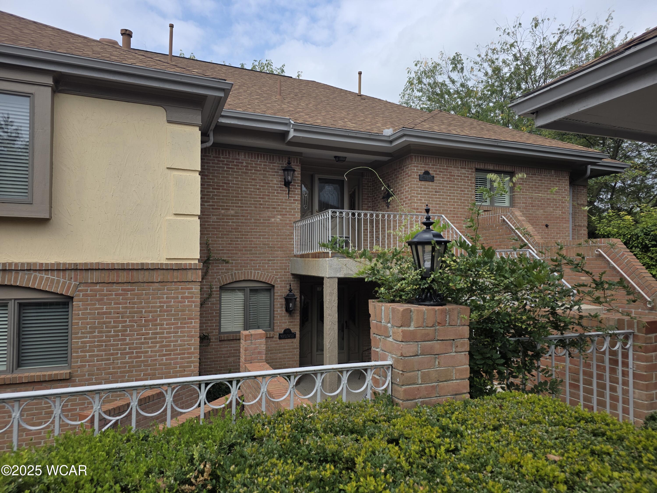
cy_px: 246
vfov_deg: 58.9
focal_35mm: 23
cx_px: 328
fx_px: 437
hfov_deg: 73.9
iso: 80
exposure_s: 1/4766
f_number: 1.7
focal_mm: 6.3
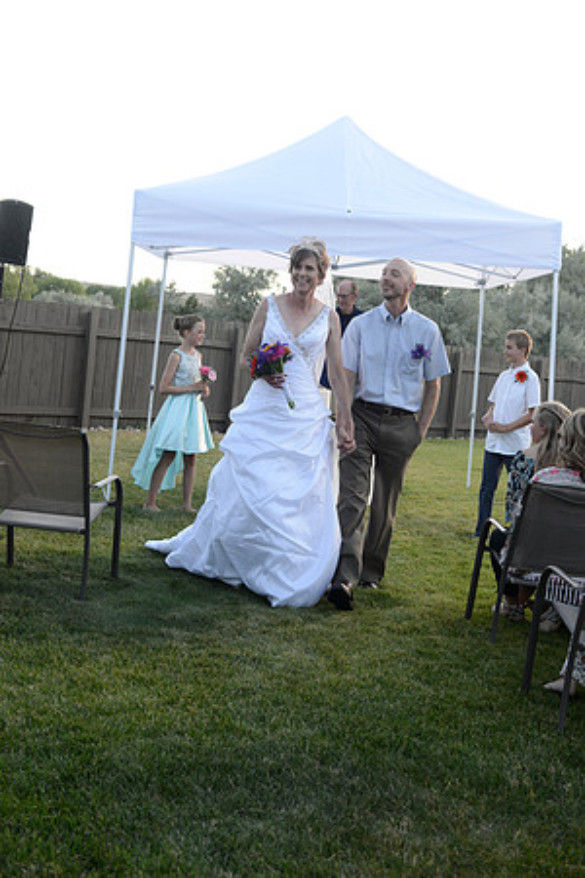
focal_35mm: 50
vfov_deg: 39.6
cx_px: 292
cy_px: 439
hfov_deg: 27.0
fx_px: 1219
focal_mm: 50
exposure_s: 1/250
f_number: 5
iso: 400
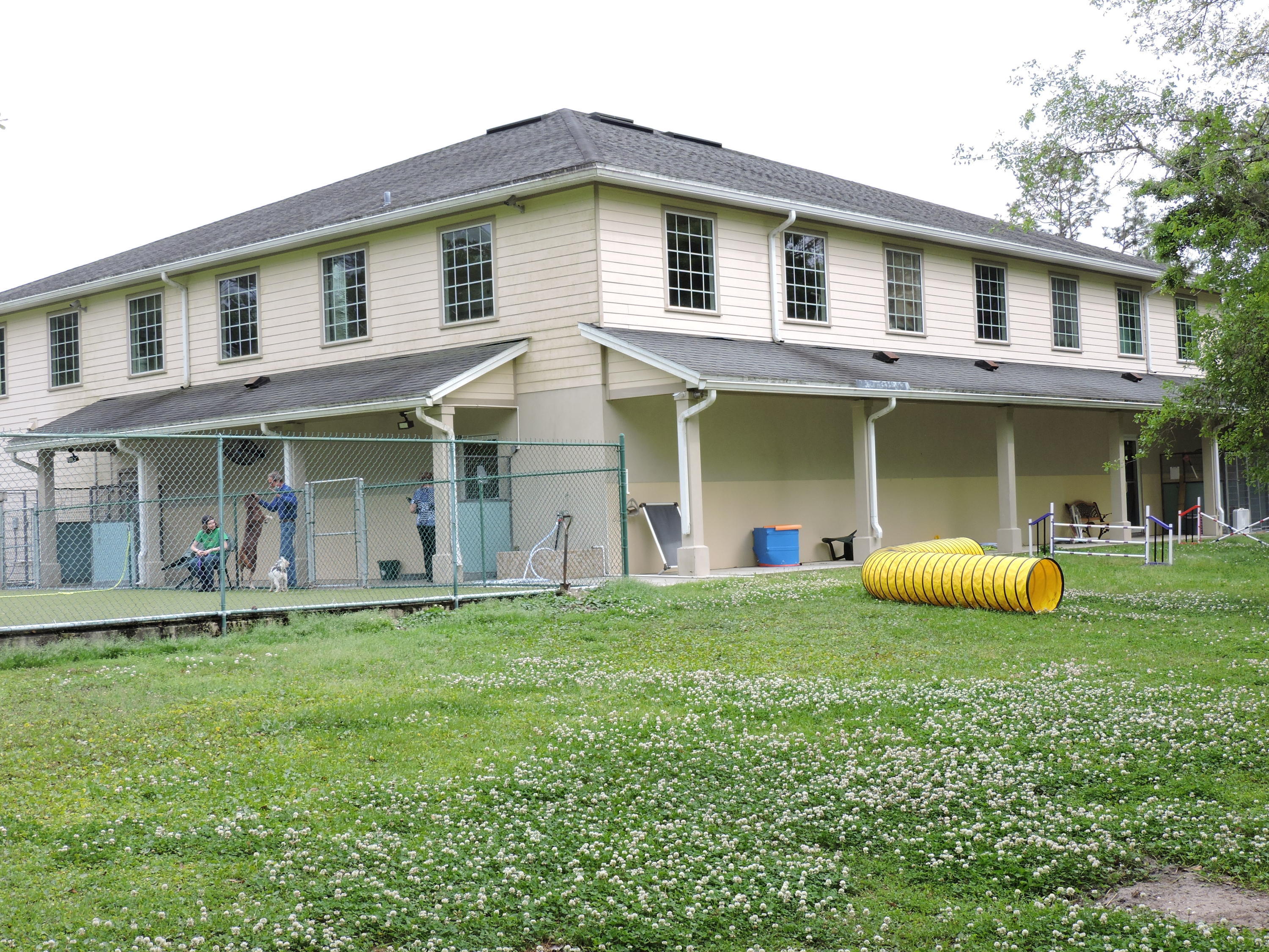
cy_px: 476
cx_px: 634
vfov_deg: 30.9
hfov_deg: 40.4
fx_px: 1723
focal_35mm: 47
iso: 100
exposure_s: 1/320
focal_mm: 8.4
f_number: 3.5
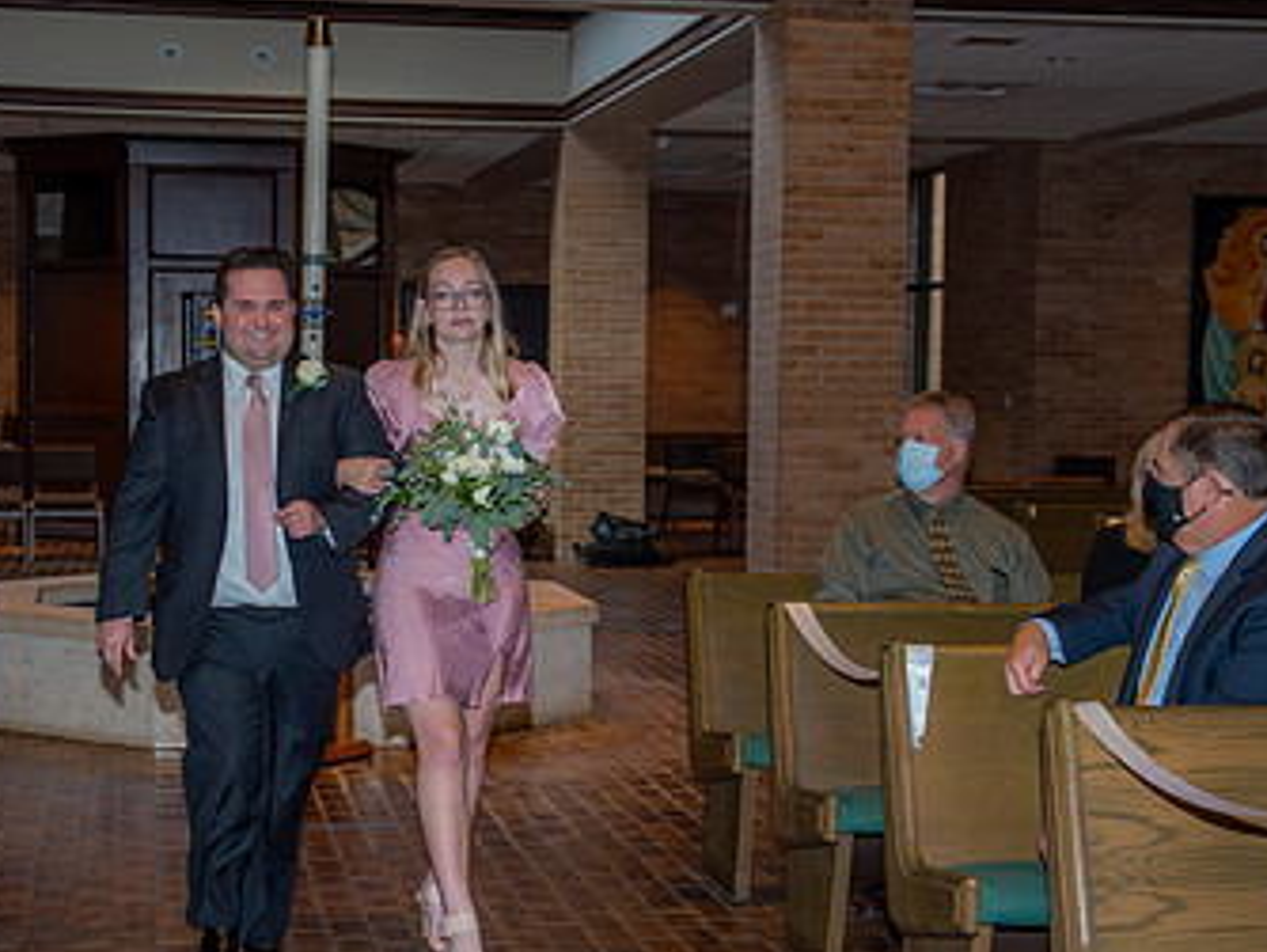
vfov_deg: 21.0
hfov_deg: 27.7
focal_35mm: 70
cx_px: 588
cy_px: 546
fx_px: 2564
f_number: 5
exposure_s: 1/100
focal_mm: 42
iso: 640
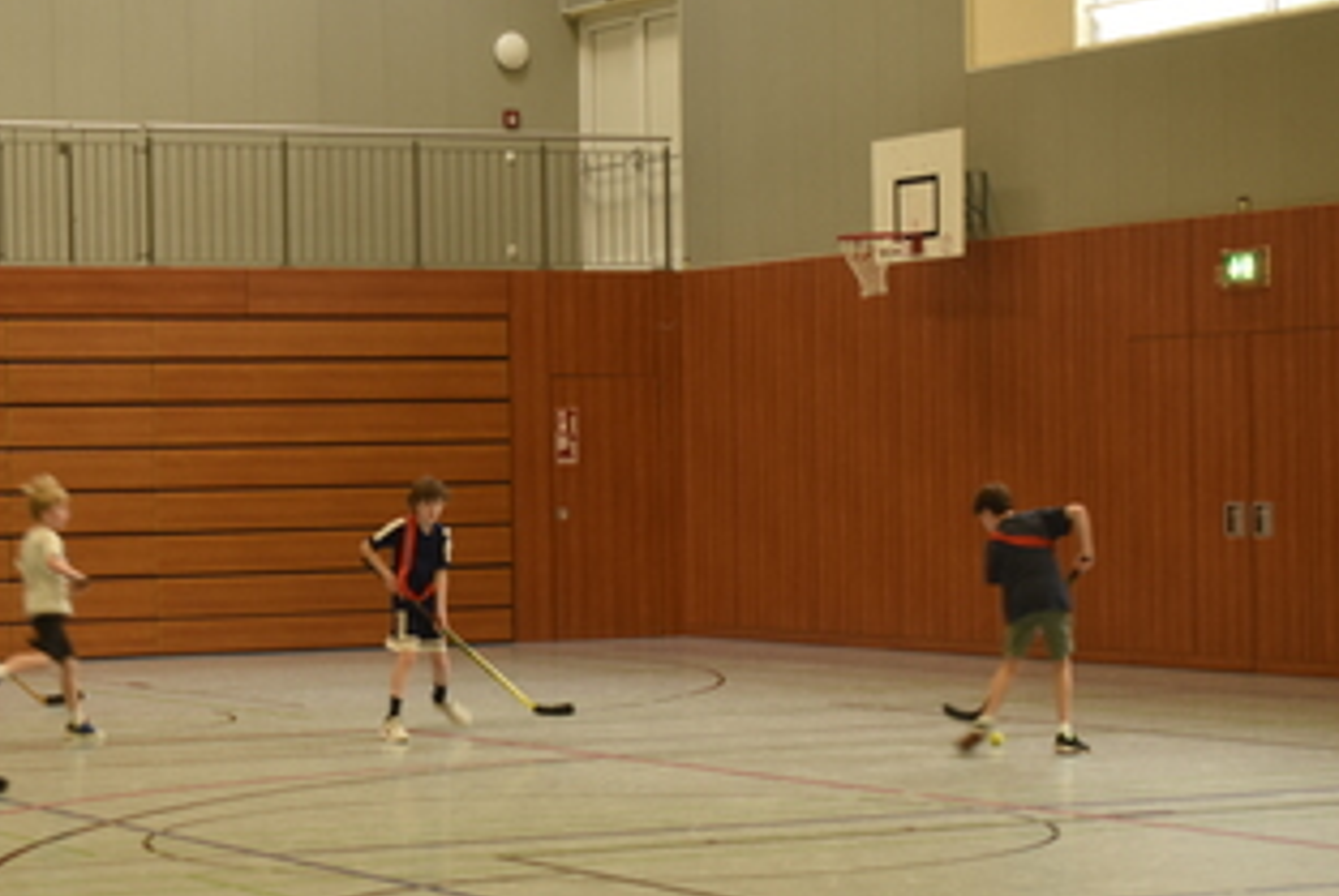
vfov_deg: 12.9
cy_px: 502
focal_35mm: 107
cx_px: 360
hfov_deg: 19.0
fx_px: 3978
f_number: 5
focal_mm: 45
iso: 400
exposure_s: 1/40
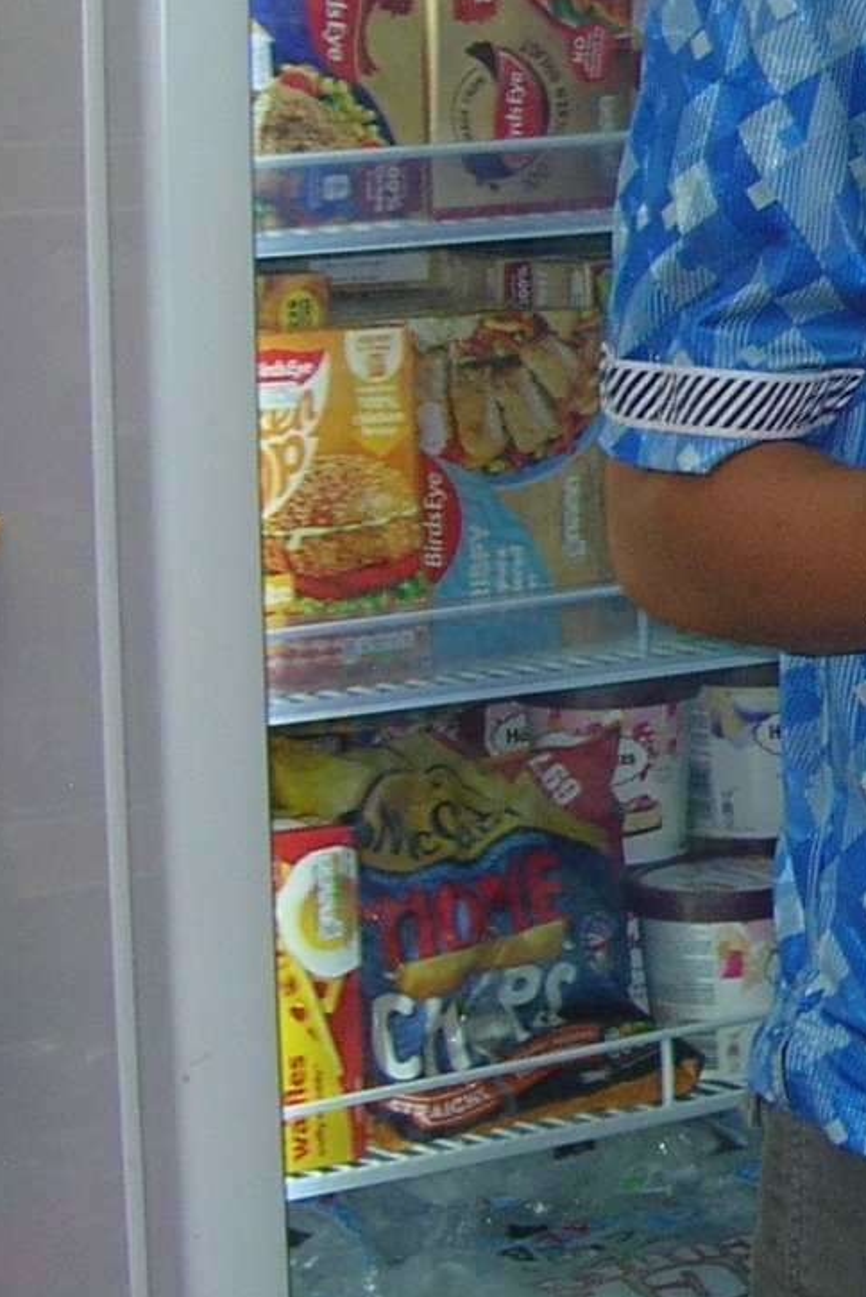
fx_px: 4253
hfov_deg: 10.6
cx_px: 1750
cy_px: 526
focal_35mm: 118
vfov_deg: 17.3
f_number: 2.7
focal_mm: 6
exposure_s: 1/60.1
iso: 50
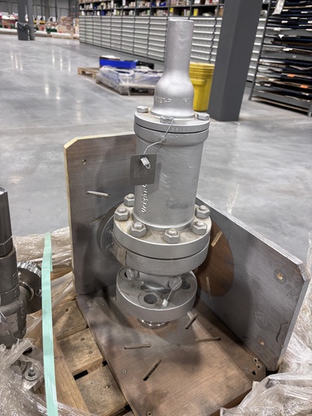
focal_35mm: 26
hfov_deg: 53.1
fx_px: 312
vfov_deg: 67.3
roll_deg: -5.3
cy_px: 208
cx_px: 156
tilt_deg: -28.8
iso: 200
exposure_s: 1/60
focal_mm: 5.96
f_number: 1.6
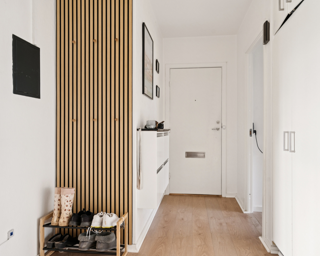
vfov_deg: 58.8
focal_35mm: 24
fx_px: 227
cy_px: 129
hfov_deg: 70.3
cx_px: 166
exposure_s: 1/8
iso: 1000
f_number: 7.1
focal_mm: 21
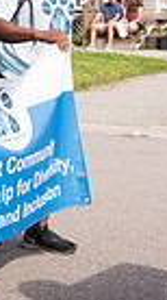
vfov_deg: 20.1
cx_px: -130
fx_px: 840
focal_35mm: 106
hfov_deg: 10.7
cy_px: 77
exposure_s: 1/500
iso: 180
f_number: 6.3
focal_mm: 24
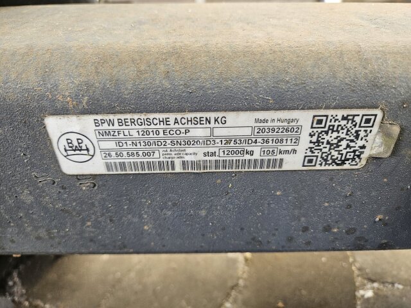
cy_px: 154
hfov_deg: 73.9
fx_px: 273
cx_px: 206
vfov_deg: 58.9
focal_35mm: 23
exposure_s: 1/100
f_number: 1.8
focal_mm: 5.4
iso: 100
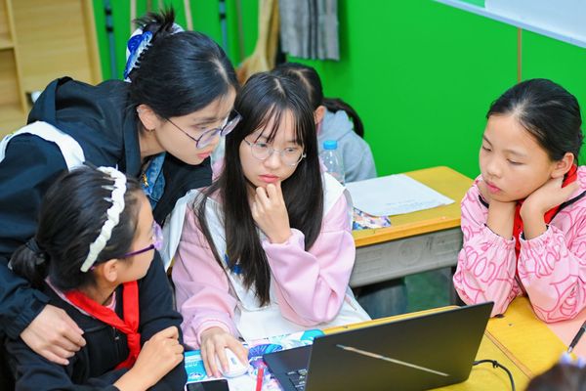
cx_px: 293
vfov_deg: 20.3
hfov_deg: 30.1
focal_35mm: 67
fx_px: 1091
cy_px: 196
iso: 640
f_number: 2.8
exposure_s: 1/200
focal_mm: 45
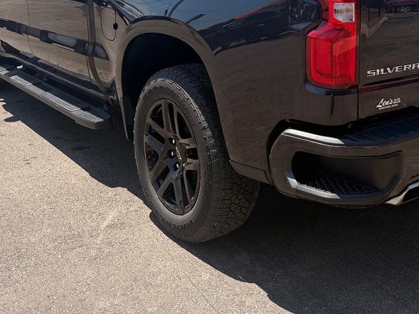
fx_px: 593
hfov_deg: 38.7
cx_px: 259
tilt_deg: -5.7
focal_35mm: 49
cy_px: -1
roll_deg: -0.9
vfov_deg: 27.9
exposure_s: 1/3953
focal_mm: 6.76
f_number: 1.78
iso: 80
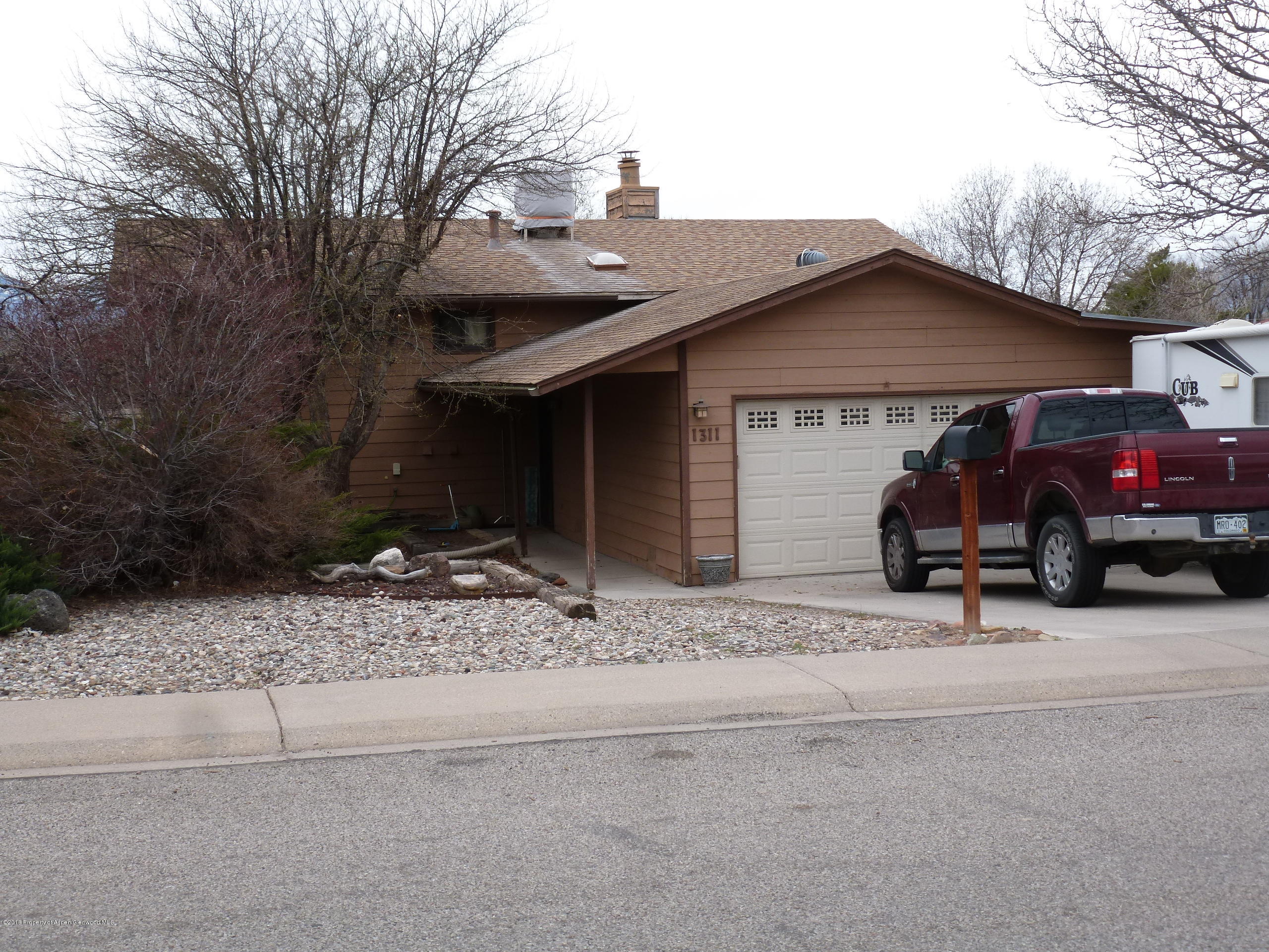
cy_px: 476
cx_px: 634
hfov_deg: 42.1
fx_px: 1650
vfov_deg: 32.2
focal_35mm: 45
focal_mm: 8
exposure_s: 1/250
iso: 100
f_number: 4
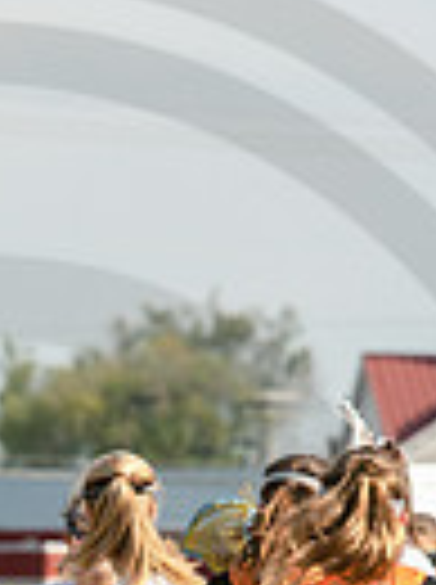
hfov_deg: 1.7
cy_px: 713
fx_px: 14507
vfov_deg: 2.3
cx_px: -40
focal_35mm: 861
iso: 250
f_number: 5
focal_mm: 200
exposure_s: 1/1600
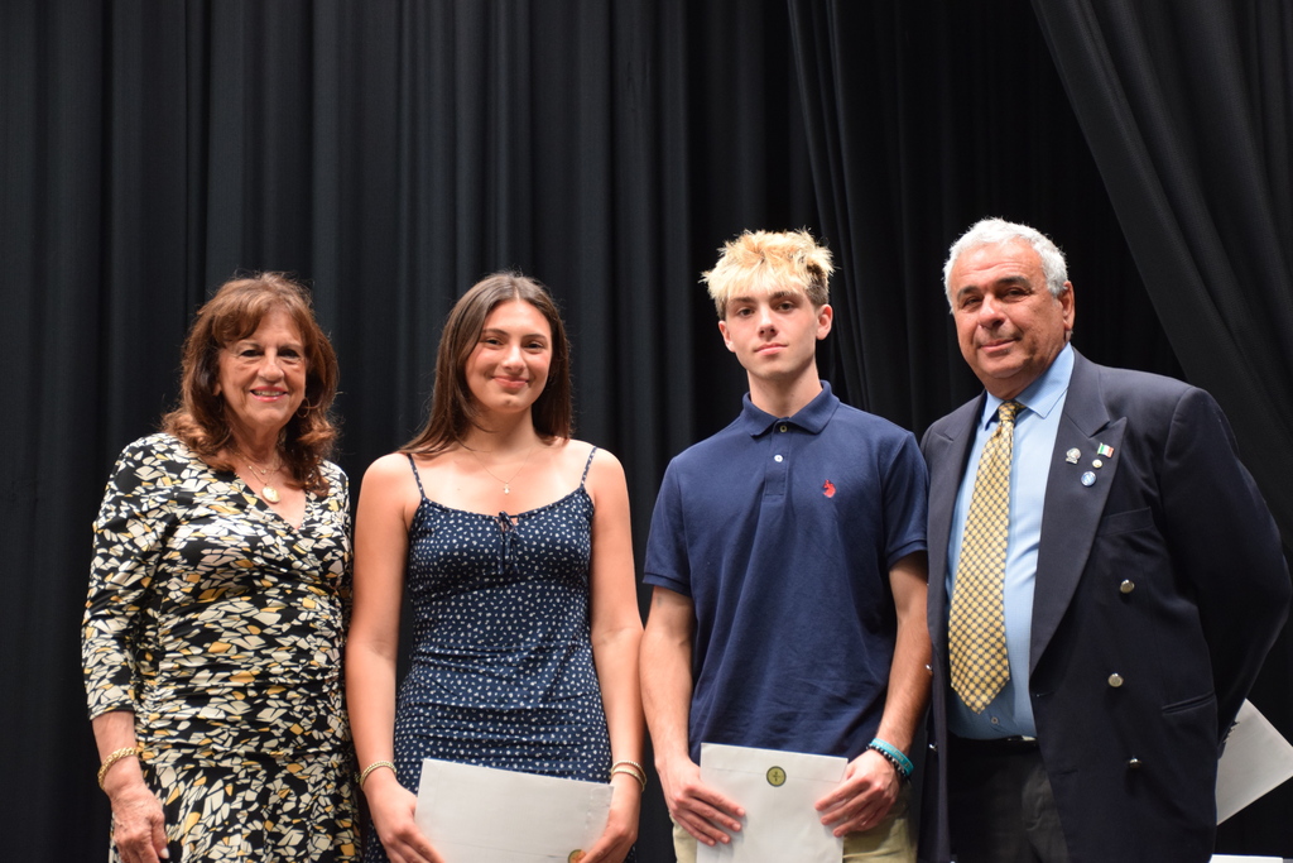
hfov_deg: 26.0
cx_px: 646
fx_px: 2802
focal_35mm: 78
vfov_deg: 17.5
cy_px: 432
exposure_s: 1/60
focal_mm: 52
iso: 1400
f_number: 4.8
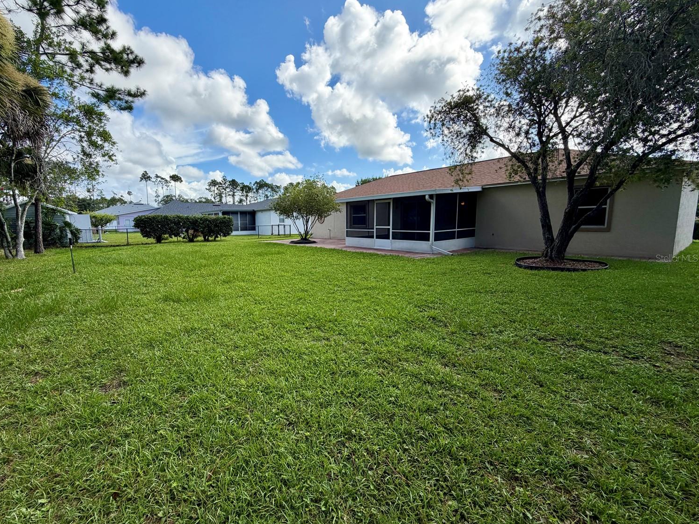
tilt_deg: -6.5
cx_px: 325
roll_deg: +0.5
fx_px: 303
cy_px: 258
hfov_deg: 98.0
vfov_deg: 81.7
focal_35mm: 15
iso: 32
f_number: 2.2
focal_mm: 2.22
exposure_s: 1/770
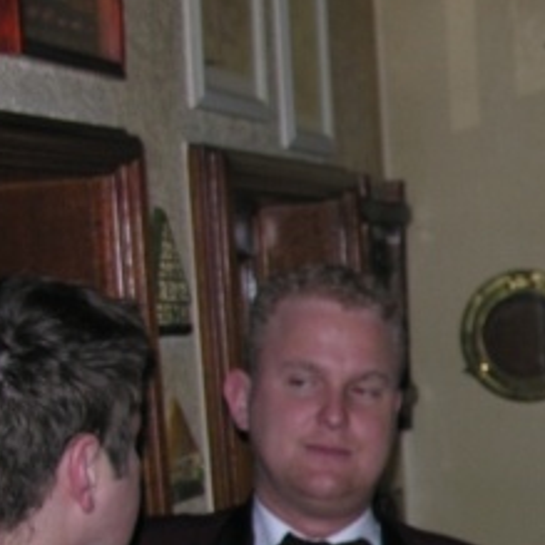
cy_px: 577
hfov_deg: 14.2
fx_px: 2013
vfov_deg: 15.1
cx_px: 878
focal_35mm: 113
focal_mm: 8.9
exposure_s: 1/60.1
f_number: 2.8
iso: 50
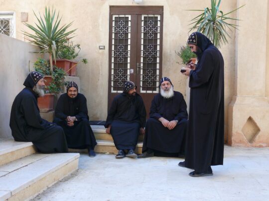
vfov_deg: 31.5
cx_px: 134
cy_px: 100
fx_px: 357
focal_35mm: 46
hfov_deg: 41.2
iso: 100
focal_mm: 9.6
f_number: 3.2
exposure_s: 1/80
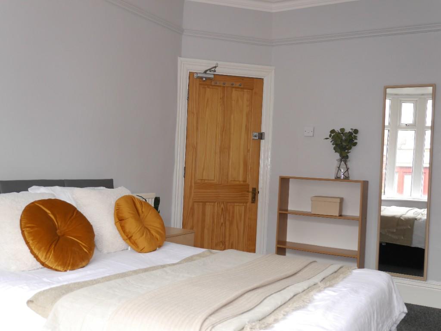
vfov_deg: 37.8
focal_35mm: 38
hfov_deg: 49.0
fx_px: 484
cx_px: 220
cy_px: 166
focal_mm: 19
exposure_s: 1/60
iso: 400
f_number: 4.1
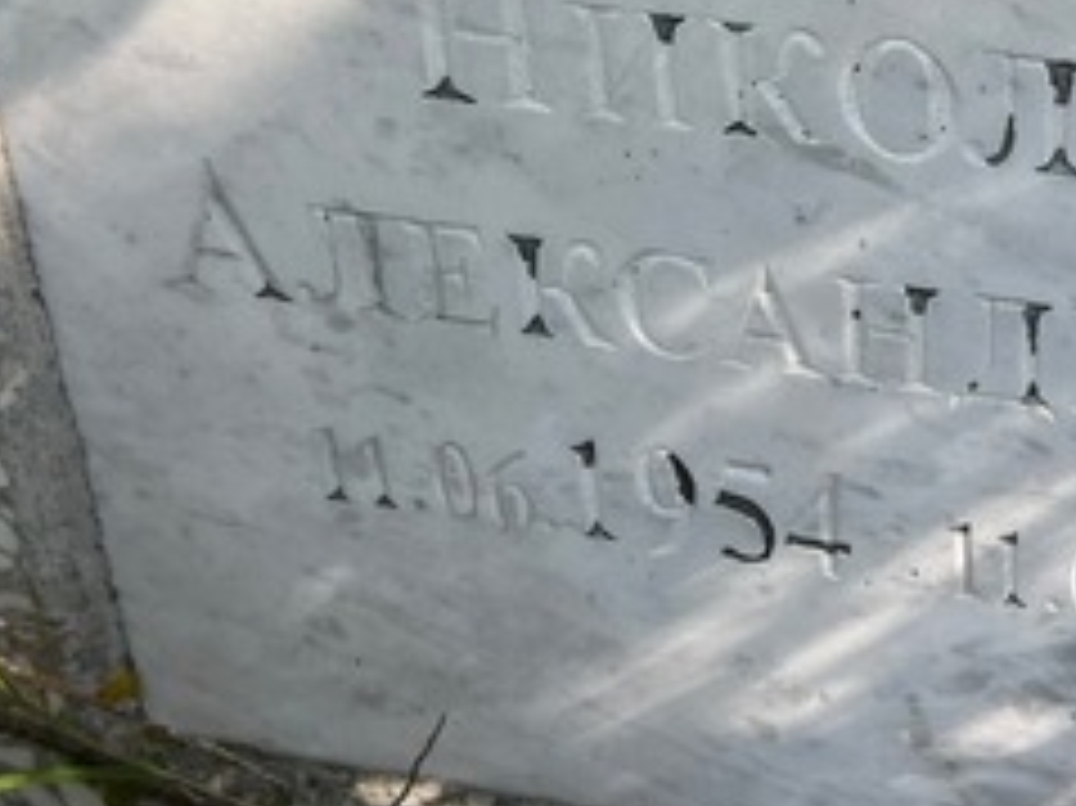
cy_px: 23
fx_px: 2703
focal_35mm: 87
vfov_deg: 16.6
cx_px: 1053
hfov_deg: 21.8
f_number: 1.5
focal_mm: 5.7
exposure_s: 1/350
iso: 50
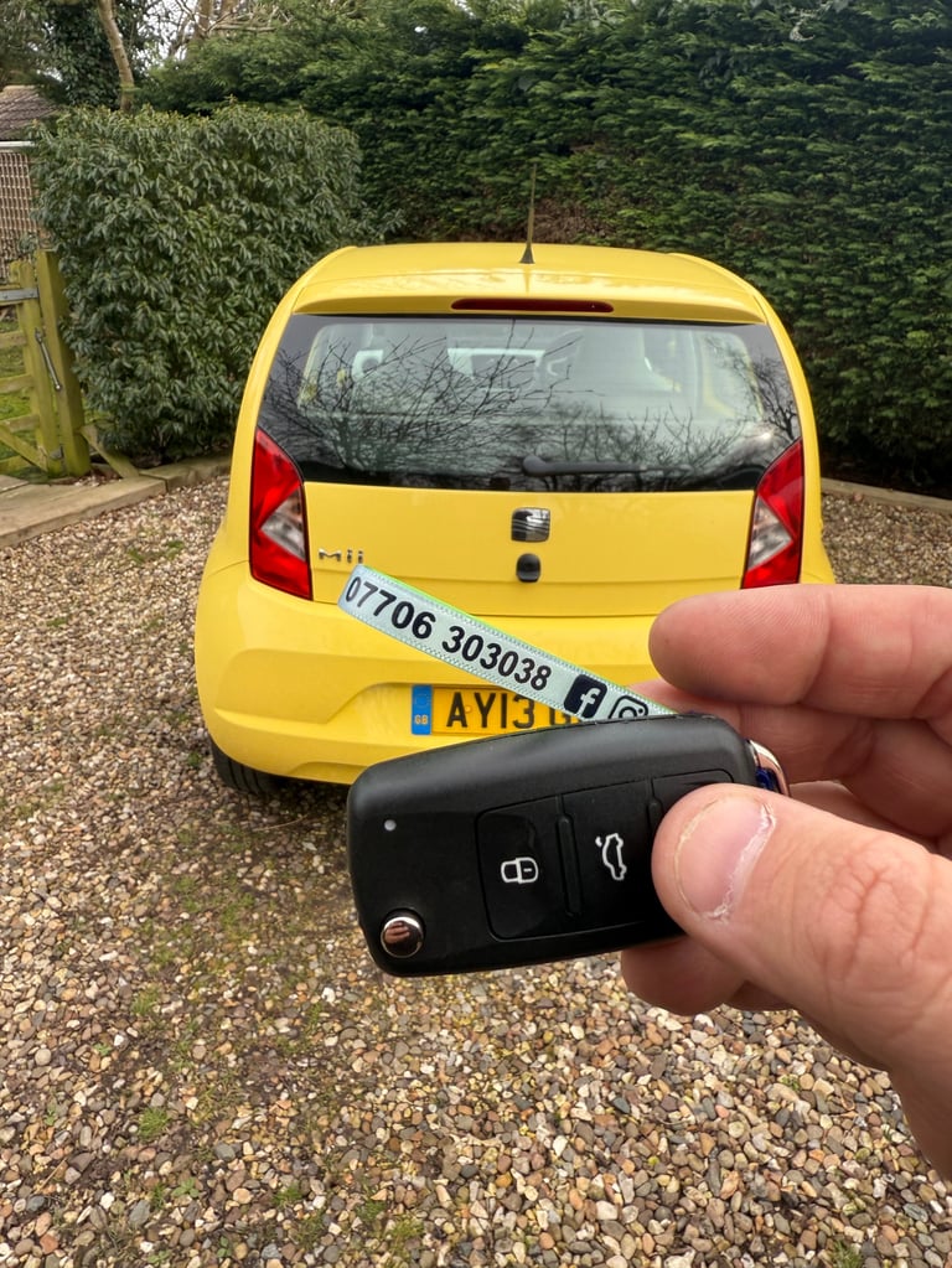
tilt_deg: -20.7
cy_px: 634
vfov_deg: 71.6
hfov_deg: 56.8
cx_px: 476
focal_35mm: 24
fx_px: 880
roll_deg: -1.7
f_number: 2.2
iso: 40
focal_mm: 2.22
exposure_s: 1/322
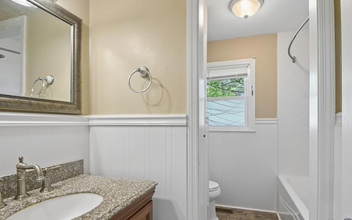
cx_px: 193
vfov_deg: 64.9
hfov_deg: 90.8
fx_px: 173
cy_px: 119
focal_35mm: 18
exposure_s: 1/8
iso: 400
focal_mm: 10
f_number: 9
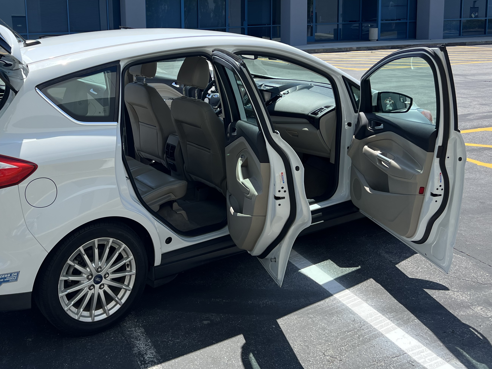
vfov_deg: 35.4
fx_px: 569
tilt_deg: -8.6
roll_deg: +1.5
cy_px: 105
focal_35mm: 40
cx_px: 151
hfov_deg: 45.8
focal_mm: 5.7
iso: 50
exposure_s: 1/2994
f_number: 1.5
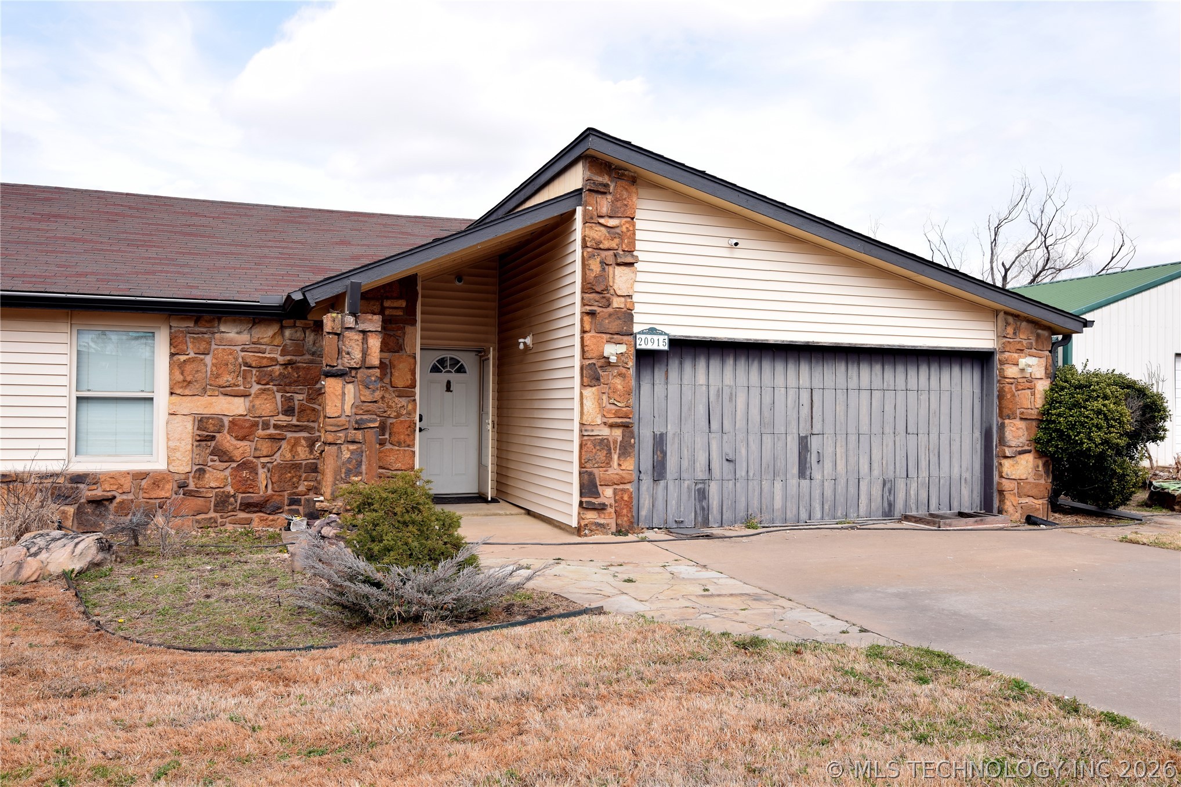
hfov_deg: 61.9
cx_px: 590
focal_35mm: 30
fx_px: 984
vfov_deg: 43.6
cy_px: 394
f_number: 8
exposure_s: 1/200
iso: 100
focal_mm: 20
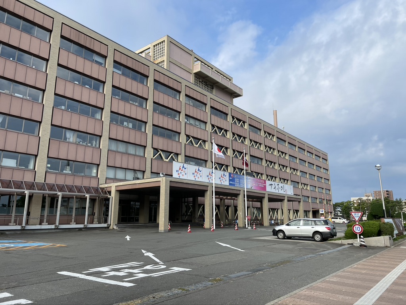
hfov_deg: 67.3
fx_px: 305
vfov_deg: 53.1
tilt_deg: +12.6
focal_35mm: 26
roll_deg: +0.6
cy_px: 152
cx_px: 203
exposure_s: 1/2053
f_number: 1.6
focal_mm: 4.2
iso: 32
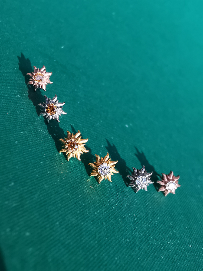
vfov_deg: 49.0
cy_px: 136
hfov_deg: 37.7
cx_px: 102
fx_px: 297
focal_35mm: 38
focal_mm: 2.35
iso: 50
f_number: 2.2
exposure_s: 1/321
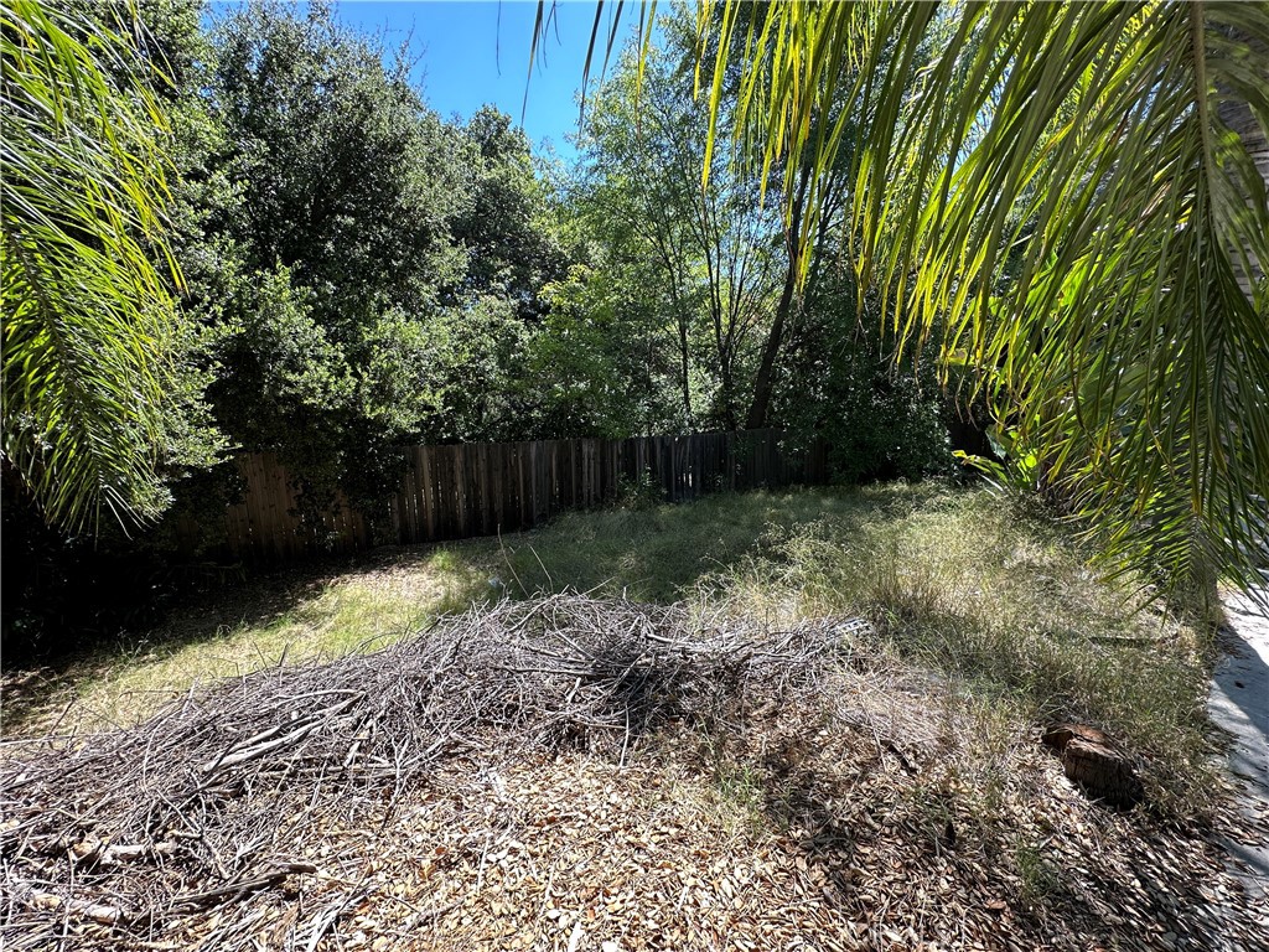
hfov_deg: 102.1
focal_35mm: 14
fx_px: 513
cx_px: 634
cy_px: 476
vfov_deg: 85.7
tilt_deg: -10.3
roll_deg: +1.1
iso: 40
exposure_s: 1/274
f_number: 2.2
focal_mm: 2.22
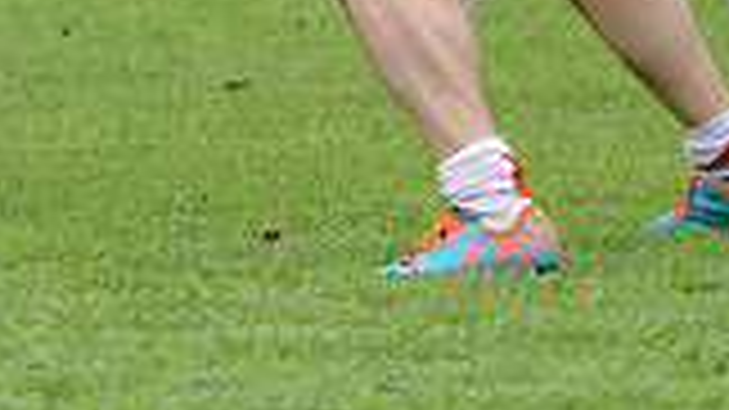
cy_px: -390
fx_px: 16638
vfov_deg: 1.4
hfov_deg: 2.5
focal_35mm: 861
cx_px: -324
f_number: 4
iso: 400
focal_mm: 230
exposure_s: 1/800
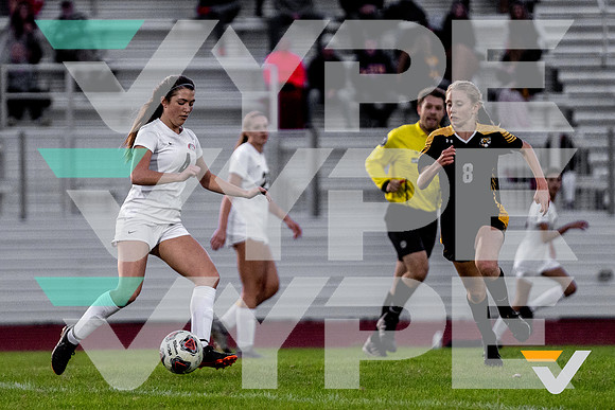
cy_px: 179
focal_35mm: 404
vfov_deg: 3.4
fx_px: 6901
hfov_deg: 5.1
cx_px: 237
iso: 1250
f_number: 2.8
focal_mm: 200
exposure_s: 1/1600
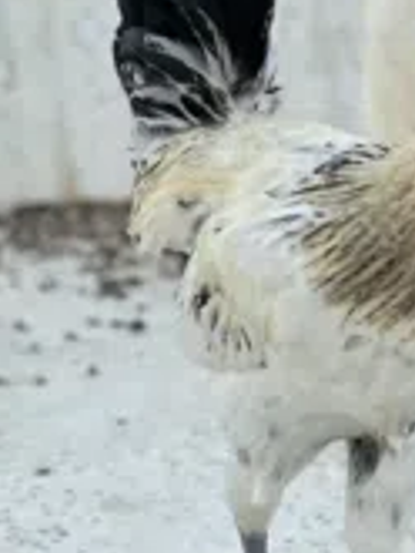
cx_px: 392
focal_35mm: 187
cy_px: -87
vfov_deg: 10.4
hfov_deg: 7.9
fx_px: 2985
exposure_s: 1/121
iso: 250
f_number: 2.8
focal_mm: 9
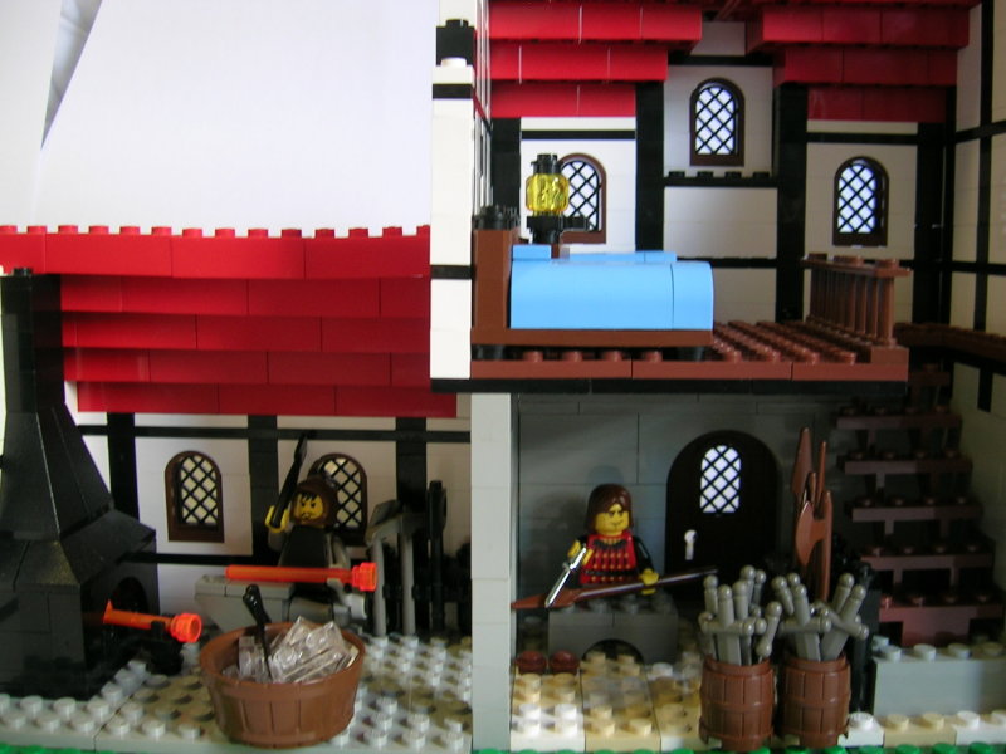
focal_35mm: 35
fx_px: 1017
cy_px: 377
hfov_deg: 52.6
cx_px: 503
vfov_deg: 40.7
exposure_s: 1/5.7
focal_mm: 5.4
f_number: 2.8
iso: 50
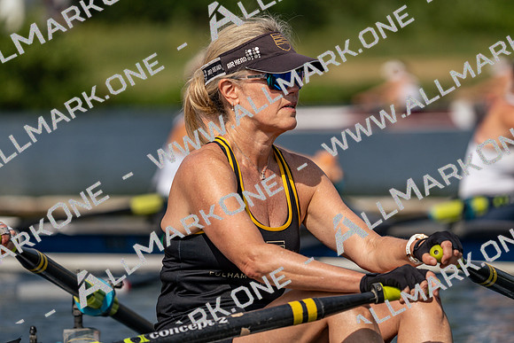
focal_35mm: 359
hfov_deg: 5.7
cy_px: 172
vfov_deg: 3.8
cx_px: 257
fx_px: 5127
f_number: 6.3
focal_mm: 359
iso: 160
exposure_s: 1/1600
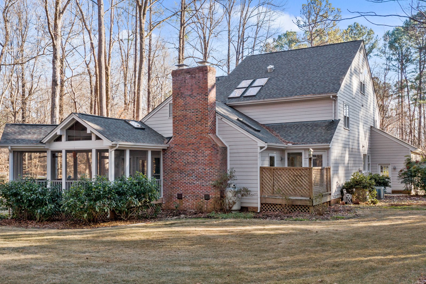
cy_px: 147
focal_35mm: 36
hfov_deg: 53.1
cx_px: 214
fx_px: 426
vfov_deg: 36.8
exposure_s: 1/200
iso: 100
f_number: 4.5
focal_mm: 10.26
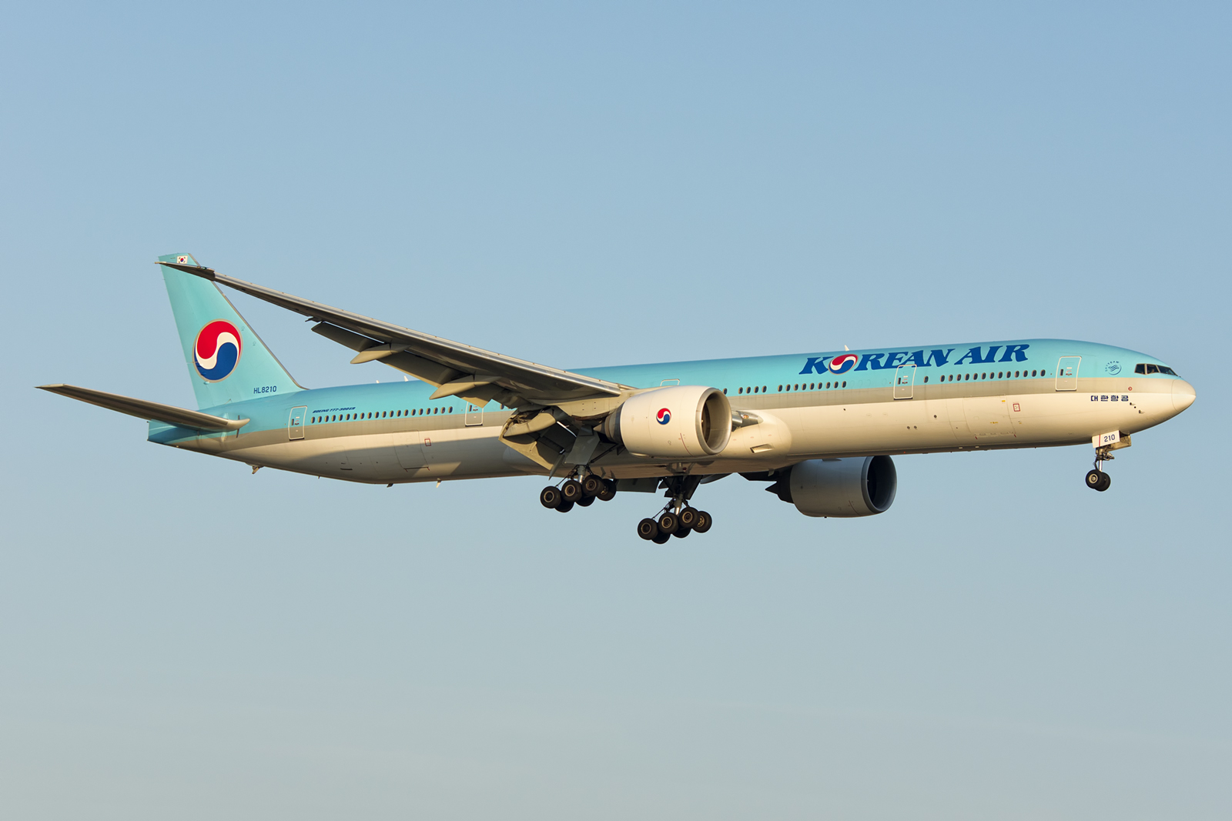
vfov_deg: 8.7
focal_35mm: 157
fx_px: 5373
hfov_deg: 13.1
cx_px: 616
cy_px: 410
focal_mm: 105
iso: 200
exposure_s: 1/1000
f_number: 5
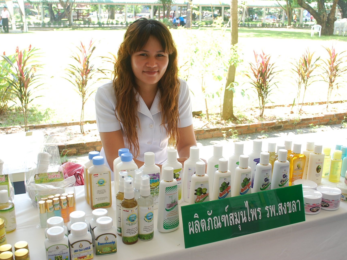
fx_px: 391
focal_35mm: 39
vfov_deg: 36.8
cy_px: 130
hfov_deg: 47.9
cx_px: 167
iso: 200
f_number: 7.1
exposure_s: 1/40
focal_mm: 24
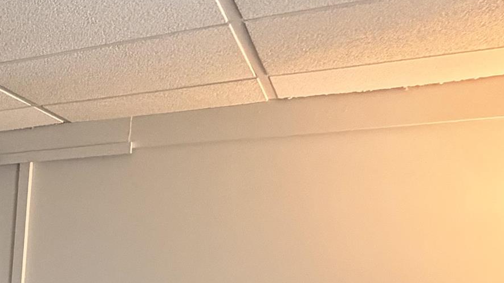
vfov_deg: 20.8
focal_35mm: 53
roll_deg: -0.9
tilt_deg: -8.2
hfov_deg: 25.6
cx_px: -302
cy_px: 359
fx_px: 708
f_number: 2.2
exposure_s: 1/60
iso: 640
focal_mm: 2.22
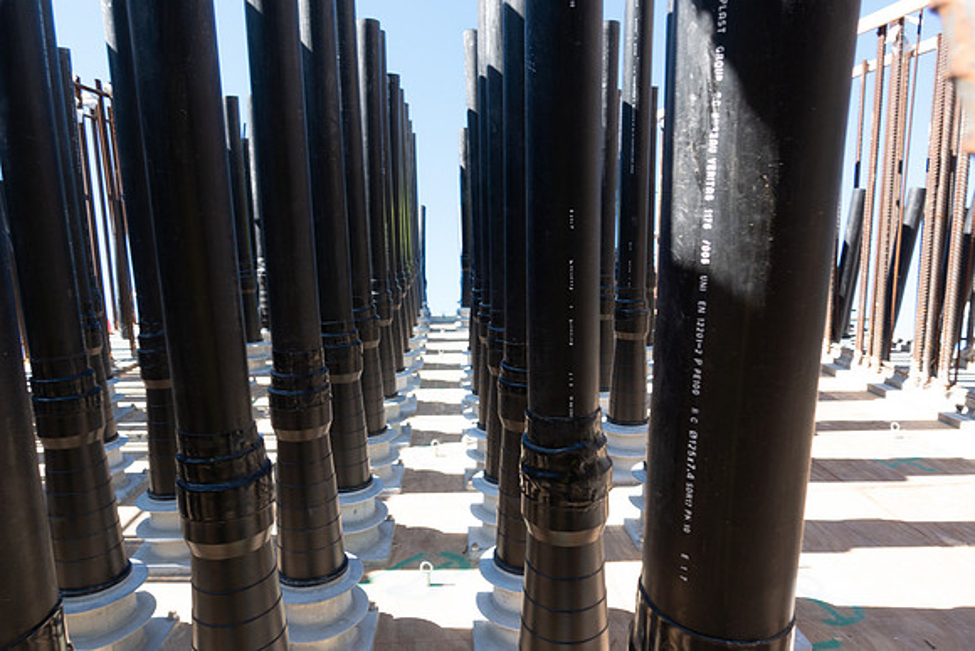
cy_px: 326
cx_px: 488
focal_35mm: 24
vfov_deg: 53.2
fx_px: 650
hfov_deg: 73.7
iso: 125
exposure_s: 1/200
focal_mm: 8.8
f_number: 4
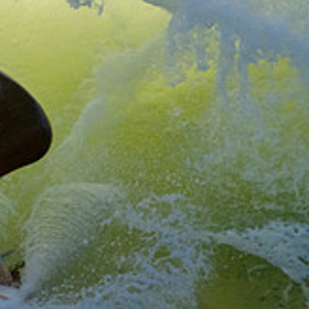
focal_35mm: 3293
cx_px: -279
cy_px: 85
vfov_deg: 0.5
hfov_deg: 0.5
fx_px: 33257
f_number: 11
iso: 640
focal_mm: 800
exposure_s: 1/1000
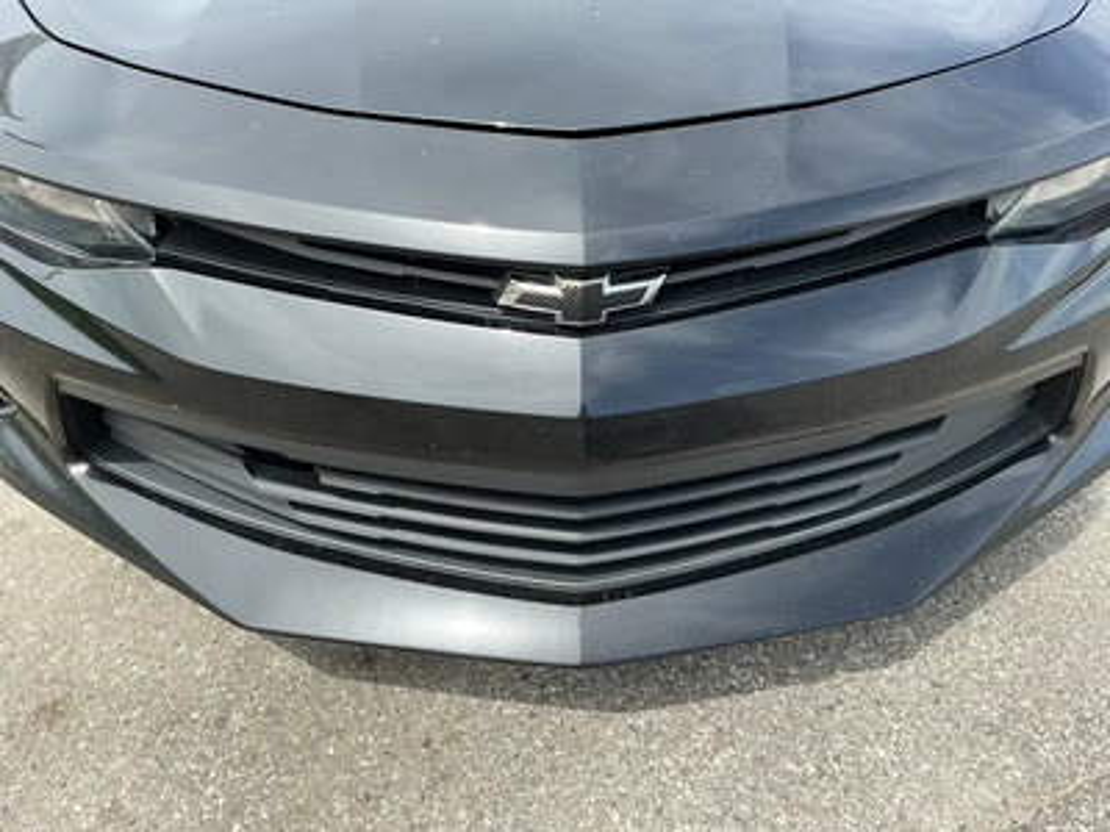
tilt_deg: -33.5
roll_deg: -1.2
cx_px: 555
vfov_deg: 49.7
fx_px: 898
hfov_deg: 63.4
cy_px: 416
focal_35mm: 28
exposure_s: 1/586
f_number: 1.8
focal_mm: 3
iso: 25
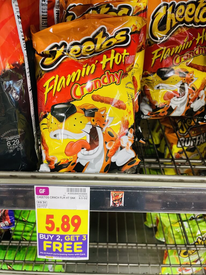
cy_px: 138
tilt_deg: -39.8
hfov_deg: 53.1
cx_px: 103
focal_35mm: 26
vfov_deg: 67.3
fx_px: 206
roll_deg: -0.7
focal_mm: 4.2
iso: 250
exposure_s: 1/60
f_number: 1.6
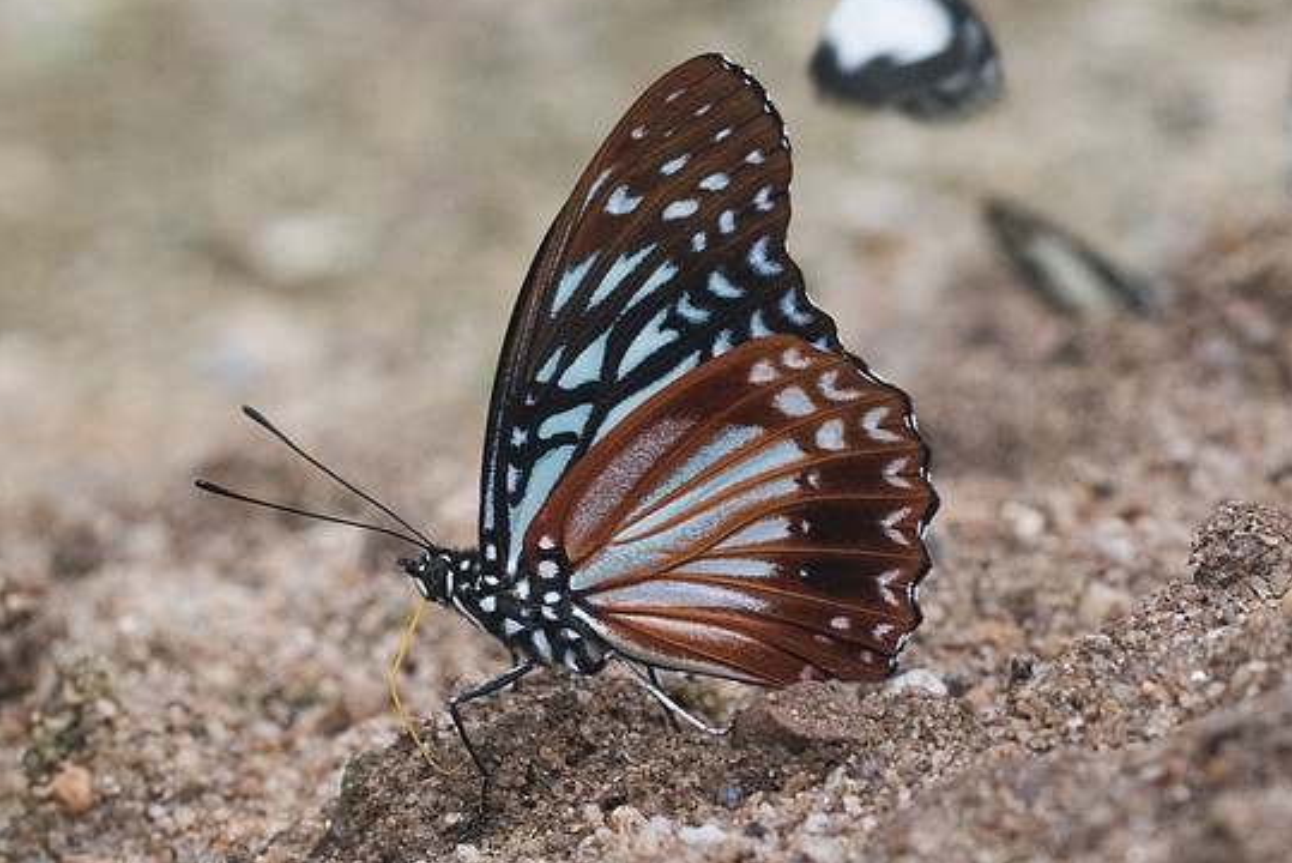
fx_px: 19641
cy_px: 508
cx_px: 621
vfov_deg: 2.5
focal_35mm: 547
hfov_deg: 3.8
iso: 800
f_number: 6.3
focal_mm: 150
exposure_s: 1/320
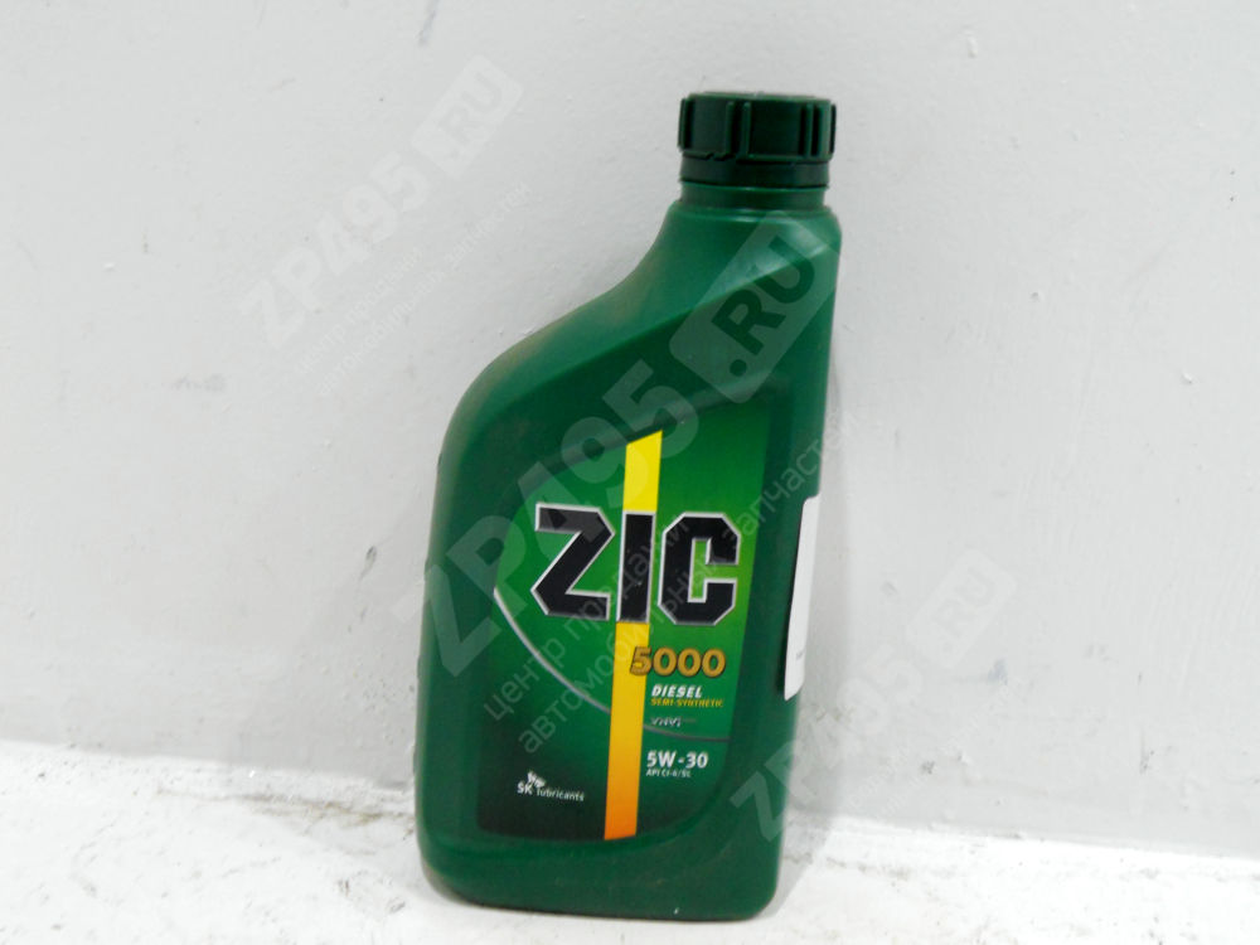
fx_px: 1383
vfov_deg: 37.7
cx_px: 630
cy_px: 472
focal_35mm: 38
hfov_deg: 49.0
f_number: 3.9
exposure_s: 1/30
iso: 250
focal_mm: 6.9
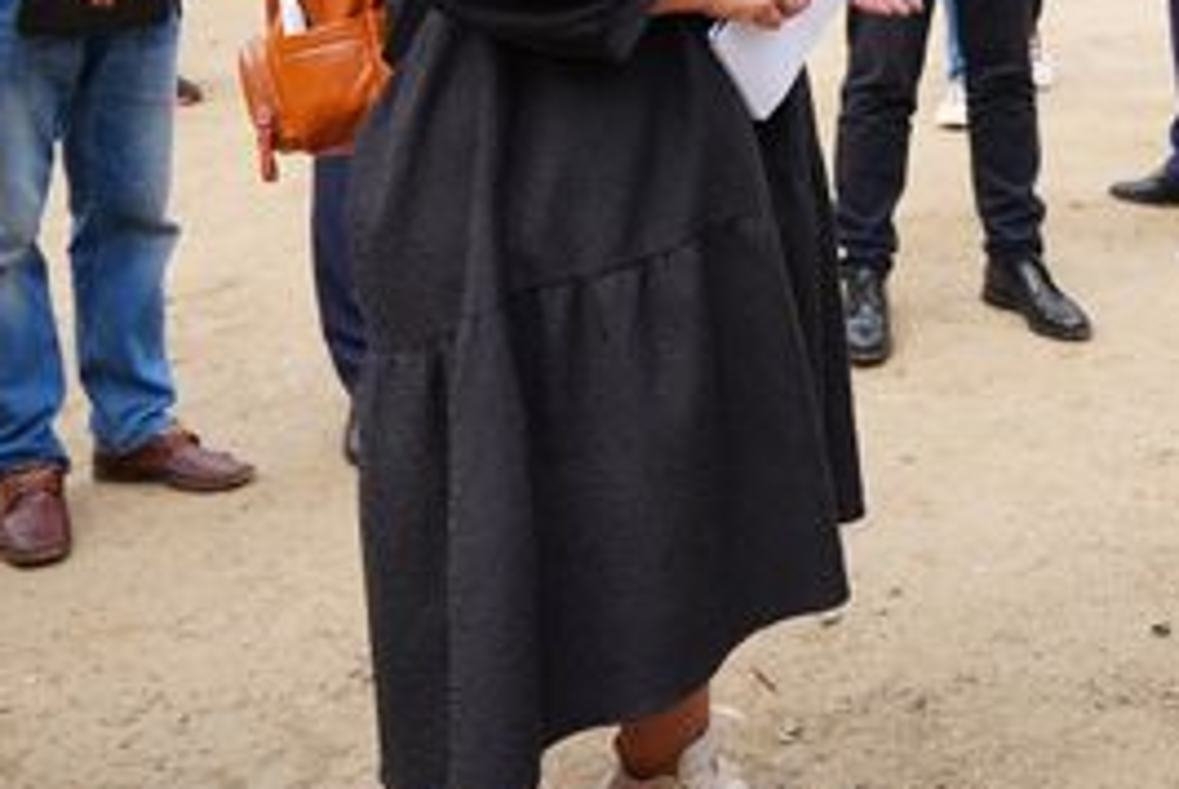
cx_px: 1124
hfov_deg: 30.1
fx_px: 2065
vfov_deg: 20.8
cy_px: -27
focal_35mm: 63
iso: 400
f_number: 3.2
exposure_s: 1/2000
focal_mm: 24
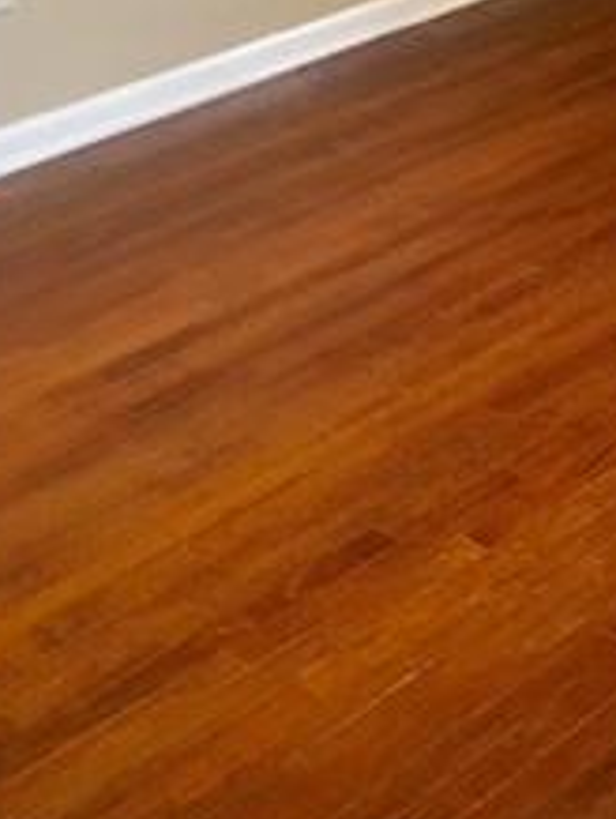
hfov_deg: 16.5
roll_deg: +0.3
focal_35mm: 85
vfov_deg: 21.4
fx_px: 2013
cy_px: -158
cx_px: 789
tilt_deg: -12.9
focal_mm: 4.15
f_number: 2.2
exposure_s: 1/8
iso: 80
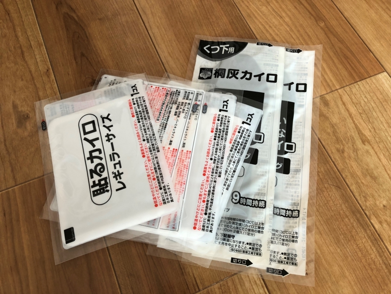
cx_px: 196
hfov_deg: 63.4
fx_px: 316
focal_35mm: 28
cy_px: 147
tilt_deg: -67.4
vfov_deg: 49.7
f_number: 1.8
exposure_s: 1/20
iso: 40
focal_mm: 4
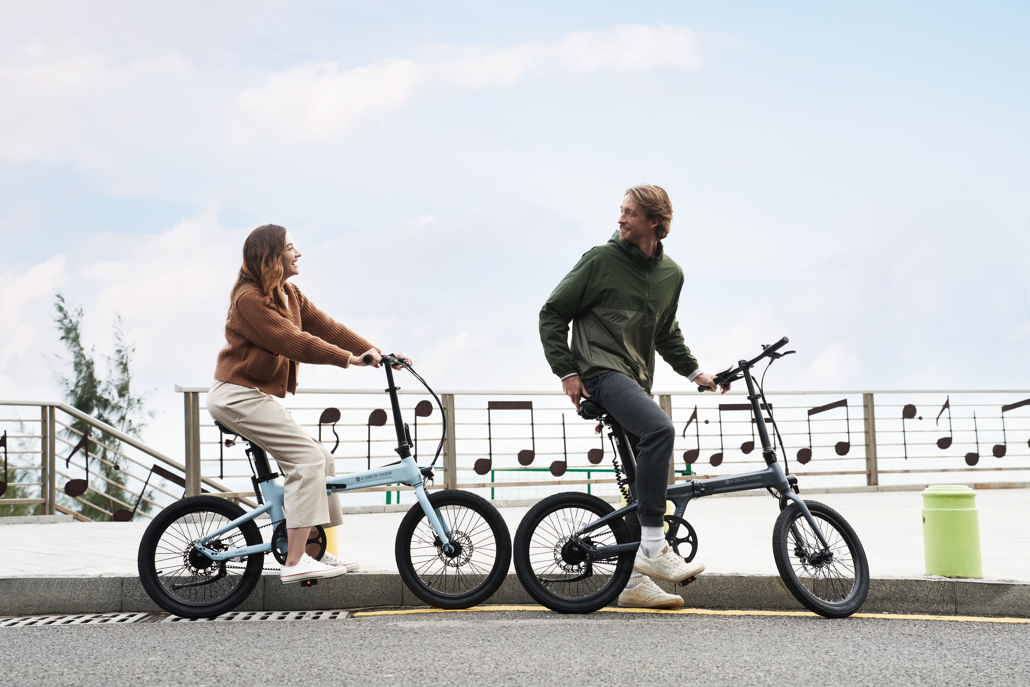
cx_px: 515
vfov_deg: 21.9
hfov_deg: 32.4
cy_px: 344
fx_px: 1774
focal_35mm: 62
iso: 500
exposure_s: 1/320
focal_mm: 62
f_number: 5
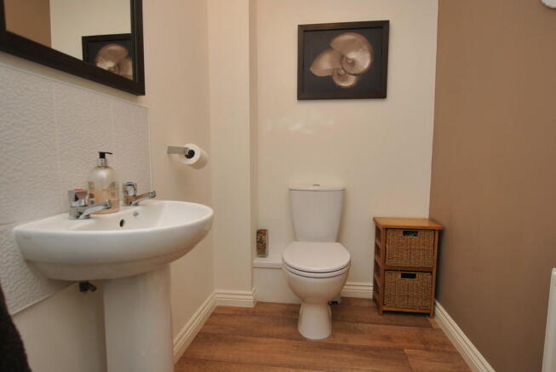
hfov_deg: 89.9
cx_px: 278
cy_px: 186
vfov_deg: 67.5
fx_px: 278
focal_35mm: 18
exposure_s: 1/60
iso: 200
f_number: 4
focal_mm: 12
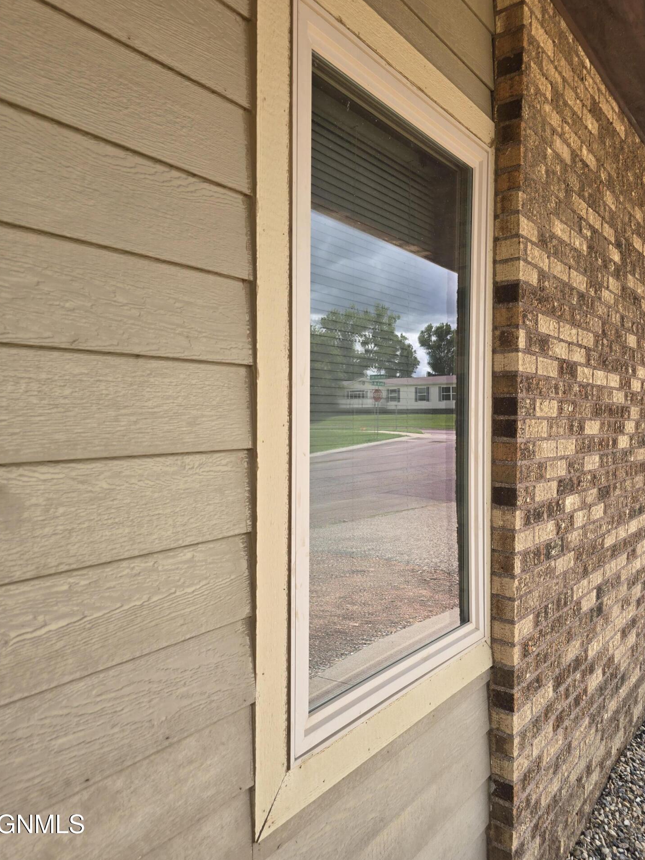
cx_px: 330
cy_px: 417
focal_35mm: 24
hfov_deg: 56.8
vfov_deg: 71.6
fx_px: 596
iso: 12
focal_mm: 6.3
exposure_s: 1/262
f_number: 1.7
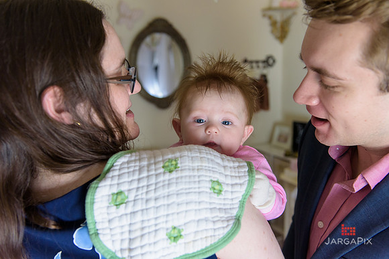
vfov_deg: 37.9
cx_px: 194
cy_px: 130
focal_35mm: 35
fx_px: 378
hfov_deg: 54.4
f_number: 3.2
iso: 1600
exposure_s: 1/125
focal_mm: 35
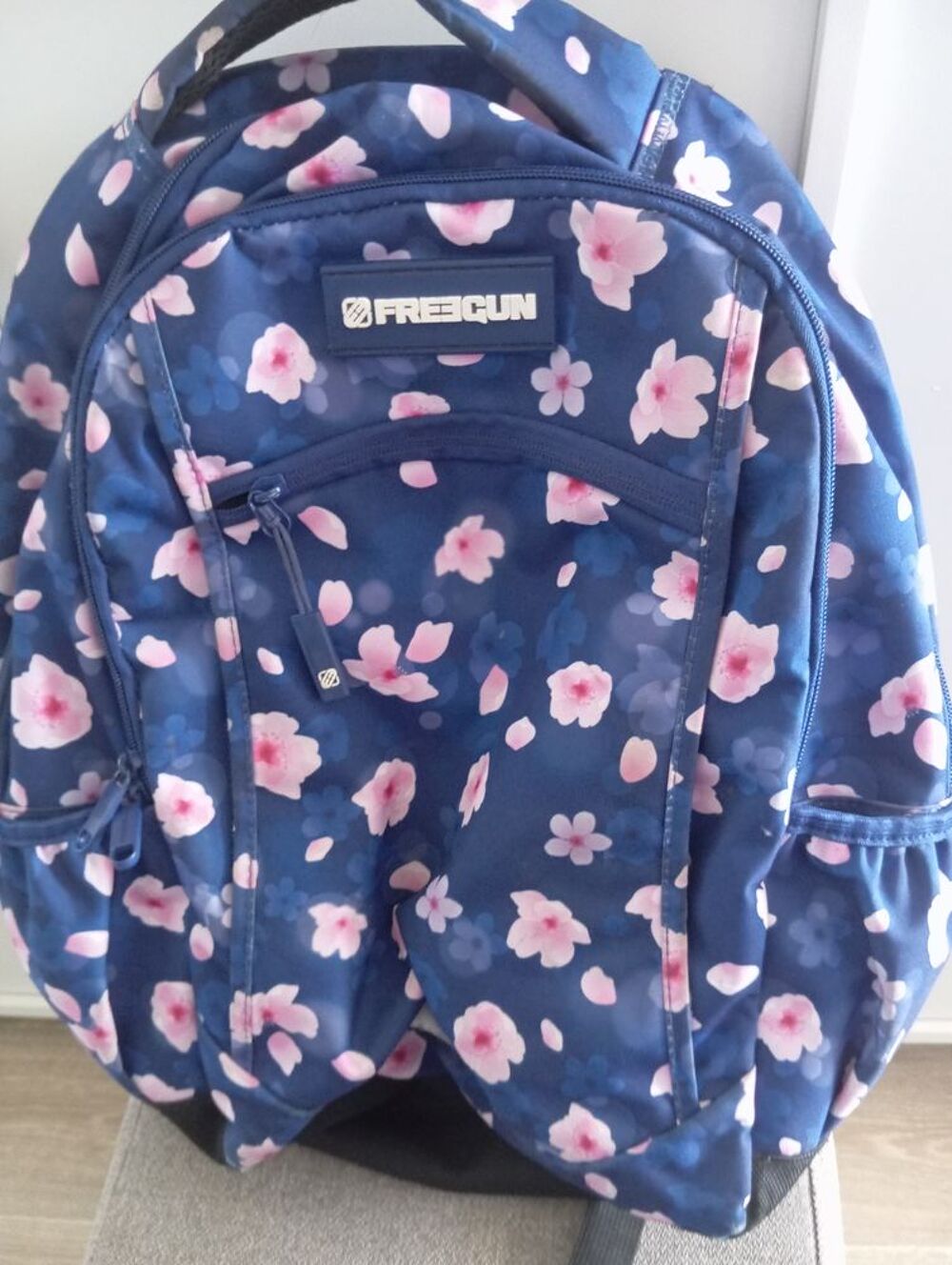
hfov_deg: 49.9
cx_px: 476
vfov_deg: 63.4
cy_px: 632
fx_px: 1024
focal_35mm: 28
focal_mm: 4.22
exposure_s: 1/16.7
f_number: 1.8
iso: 1539
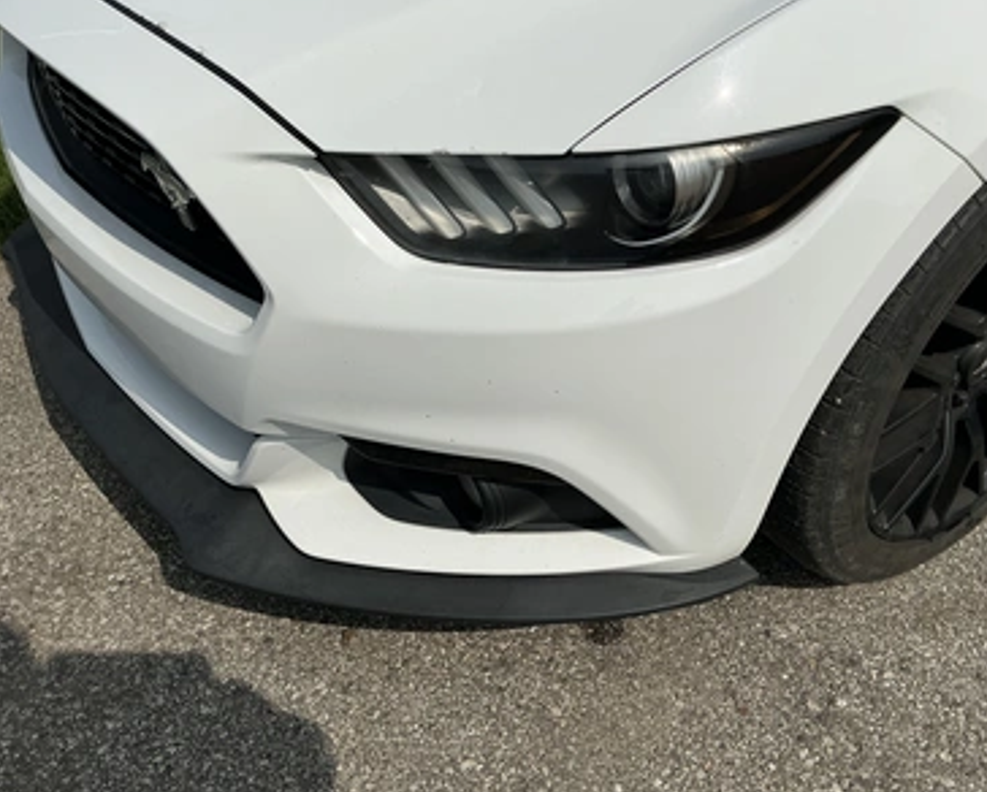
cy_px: 396
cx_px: 540
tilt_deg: -38.7
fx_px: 877
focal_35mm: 30
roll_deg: -1.9
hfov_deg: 58.6
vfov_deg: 48.6
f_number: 1.8
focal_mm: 3
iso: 25
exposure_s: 1/6536
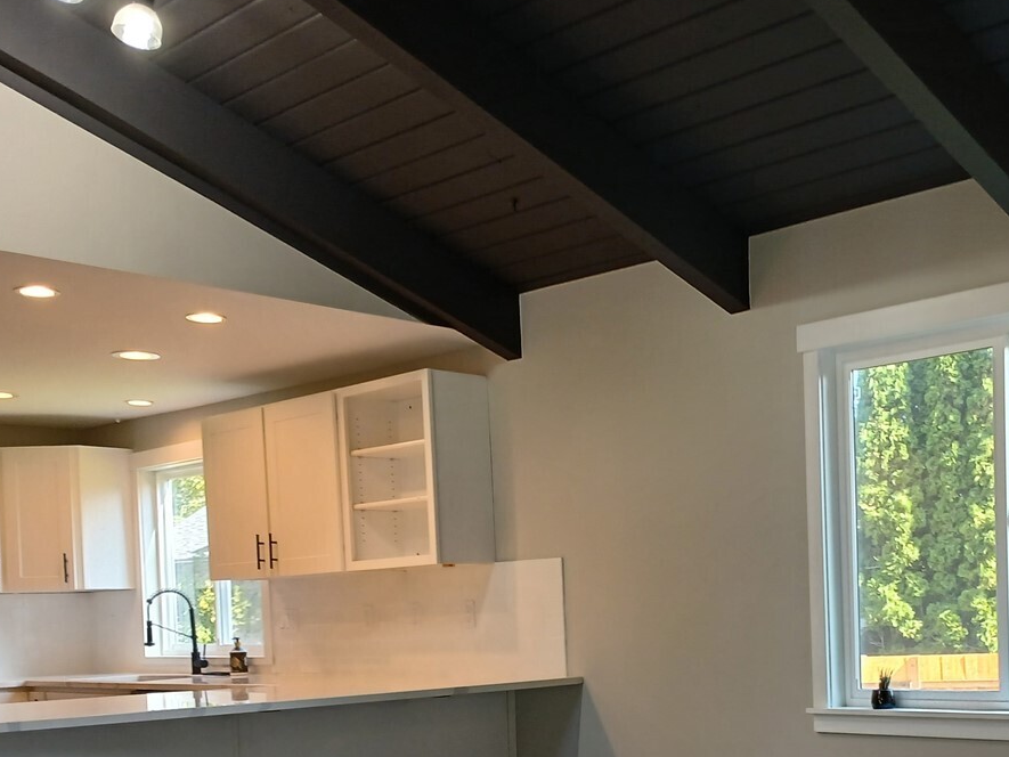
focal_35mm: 47
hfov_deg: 39.8
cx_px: 695
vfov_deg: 29.9
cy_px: 649
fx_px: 1370
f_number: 1.8
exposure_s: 1/60
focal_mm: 3.98
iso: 100
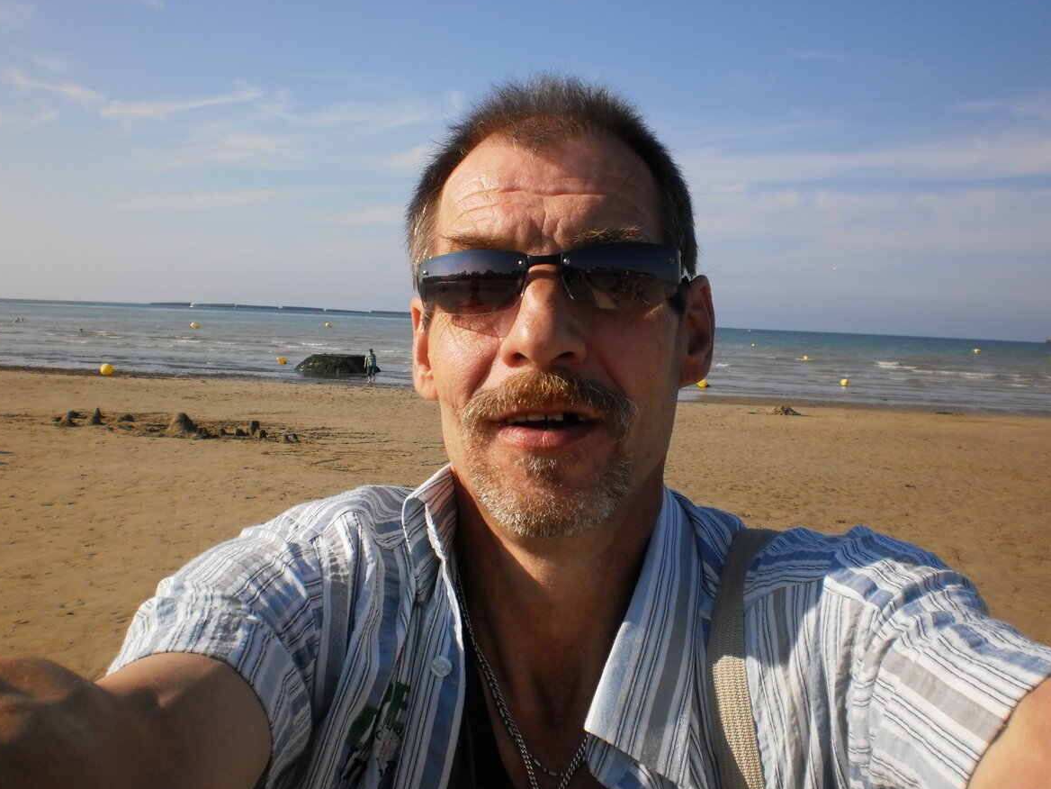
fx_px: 1123
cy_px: 395
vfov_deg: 38.7
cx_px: 527
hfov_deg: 50.1
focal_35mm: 37
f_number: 4.6
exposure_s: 1/1000
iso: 100
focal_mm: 6.3
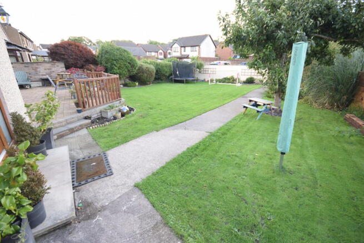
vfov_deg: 77.4
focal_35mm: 15
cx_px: 182
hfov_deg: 100.4
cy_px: 122
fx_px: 152
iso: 400
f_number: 6.3
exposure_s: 1/160
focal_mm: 10
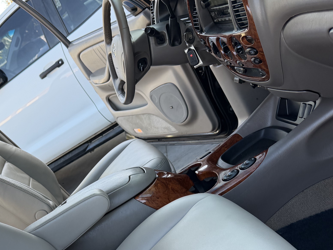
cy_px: 211
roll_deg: +33.3
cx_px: 63
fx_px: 423
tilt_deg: -16.5
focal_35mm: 44
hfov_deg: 41.0
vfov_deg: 31.7
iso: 80
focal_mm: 6.76
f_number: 1.78
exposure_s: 1/215
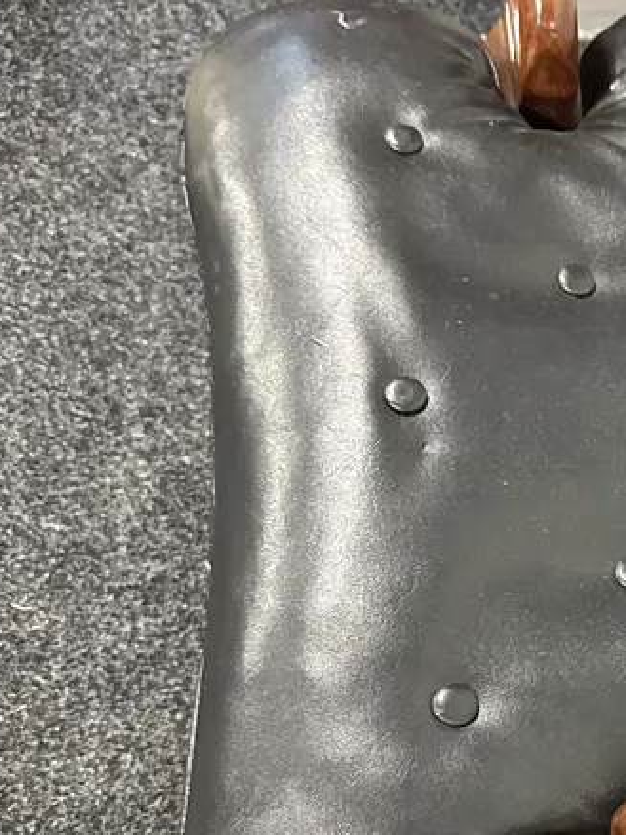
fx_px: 1351
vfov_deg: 34.0
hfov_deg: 24.5
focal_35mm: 56
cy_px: 576
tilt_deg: -61.2
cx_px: 672
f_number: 1.78
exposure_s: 1/50
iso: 800
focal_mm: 6.86
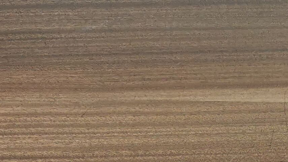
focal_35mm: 126
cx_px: 313
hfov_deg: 16.5
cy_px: 322
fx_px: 962
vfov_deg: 9.1
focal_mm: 5.58
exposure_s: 1/100
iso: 160
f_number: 1.8
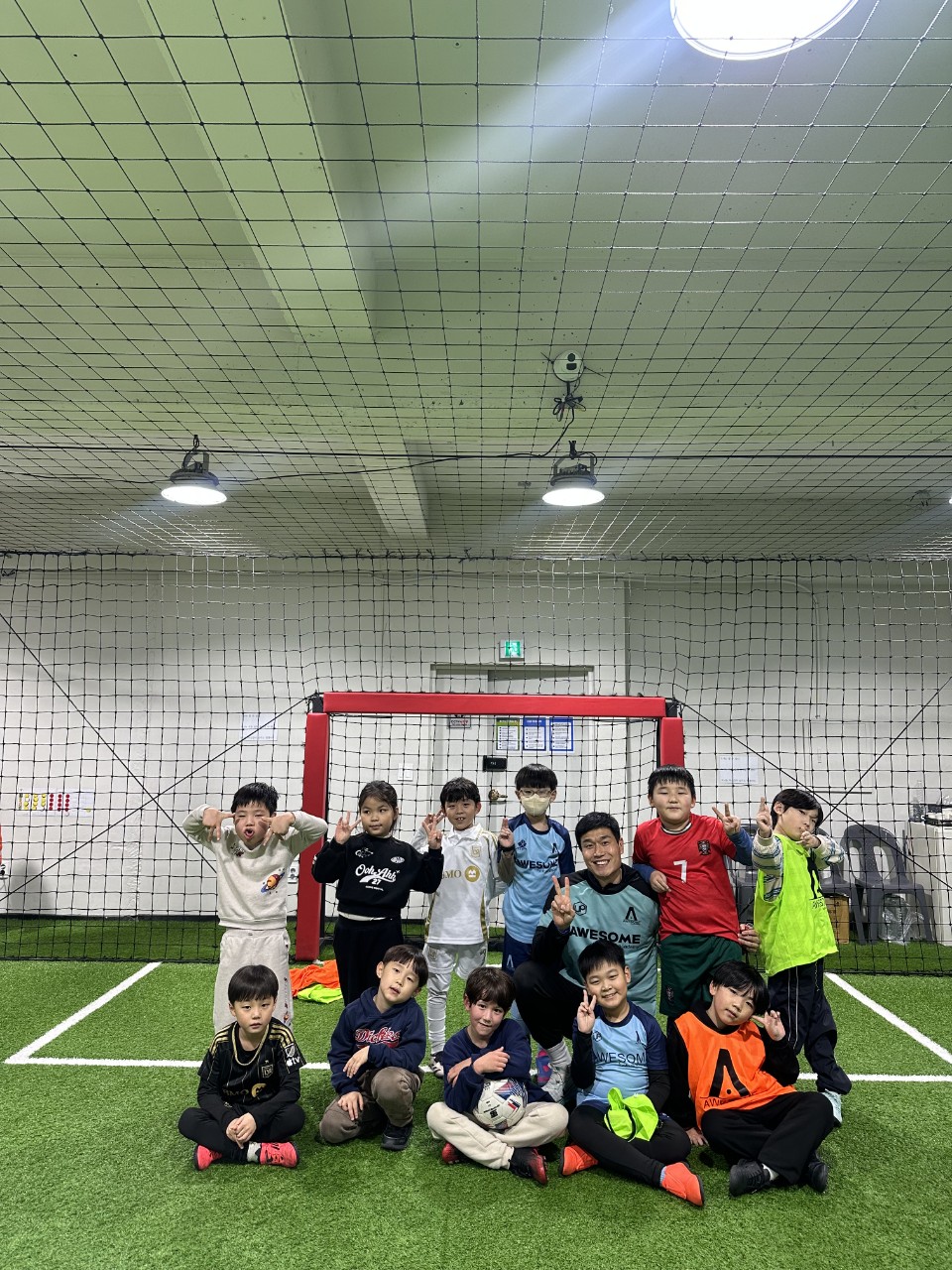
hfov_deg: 56.8
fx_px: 880
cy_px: 635
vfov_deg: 71.6
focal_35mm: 24
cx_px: 476
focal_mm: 6.86
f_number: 1.78
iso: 125
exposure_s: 1/120
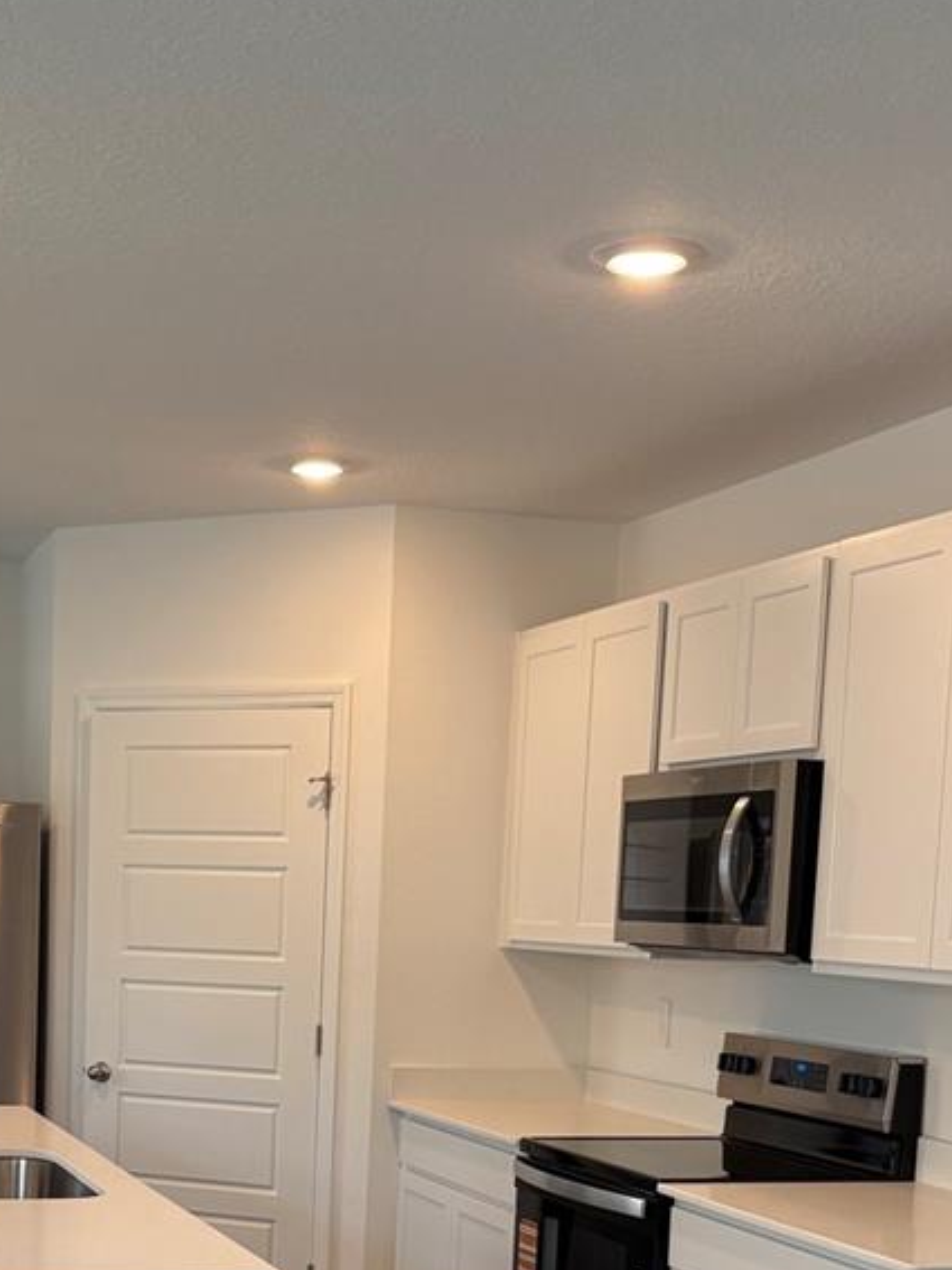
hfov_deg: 26.3
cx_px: 258
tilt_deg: -6.8
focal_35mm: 55
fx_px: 2018
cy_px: 1133
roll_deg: -2.8
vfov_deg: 33.2
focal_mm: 5.96
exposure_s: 1/120
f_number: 1.6
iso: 100
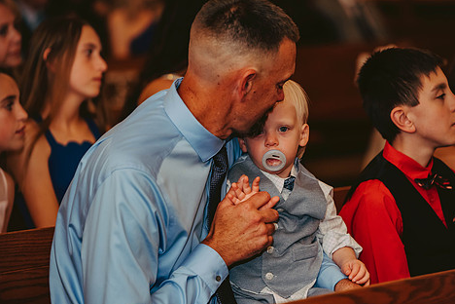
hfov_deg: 10.7
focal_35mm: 192
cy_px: 172
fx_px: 2426
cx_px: 265
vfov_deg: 7.2
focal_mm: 155
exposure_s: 1/80
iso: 800
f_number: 2.8
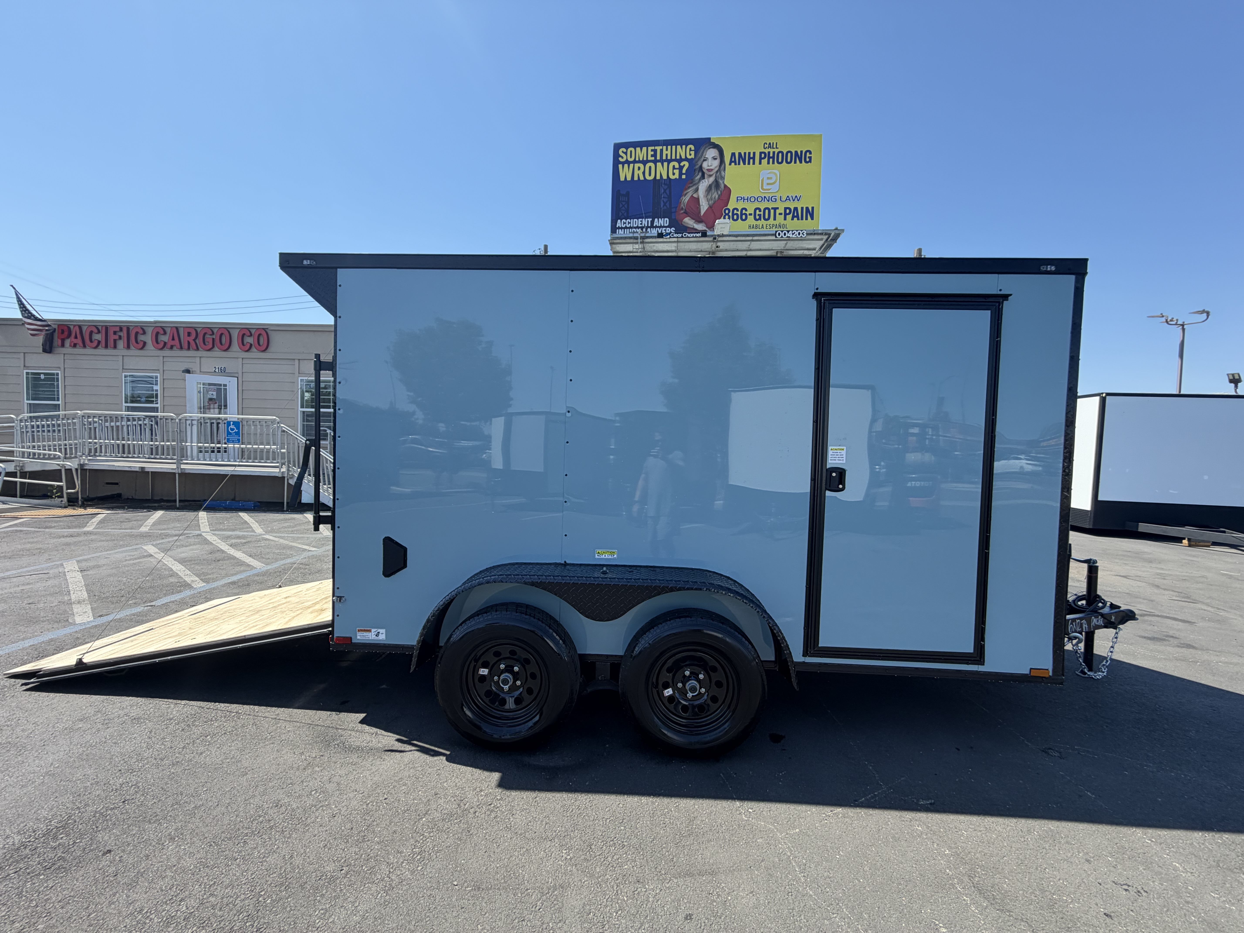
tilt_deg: -2.2
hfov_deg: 102.1
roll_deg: -1.7
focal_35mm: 14
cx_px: 622
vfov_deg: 85.7
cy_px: 466
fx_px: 503
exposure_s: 1/502
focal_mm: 2.22
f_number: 2.2
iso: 50
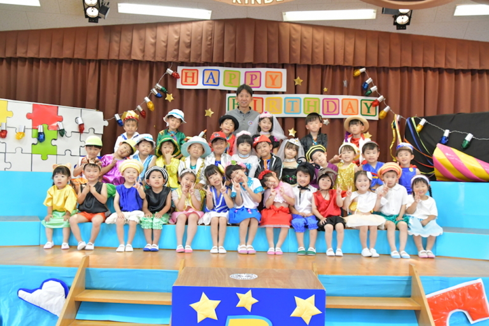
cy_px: 163
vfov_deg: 36.9
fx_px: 489
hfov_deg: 53.1
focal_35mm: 36
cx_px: 244
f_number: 7.1
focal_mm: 24
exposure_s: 1/200
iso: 4000
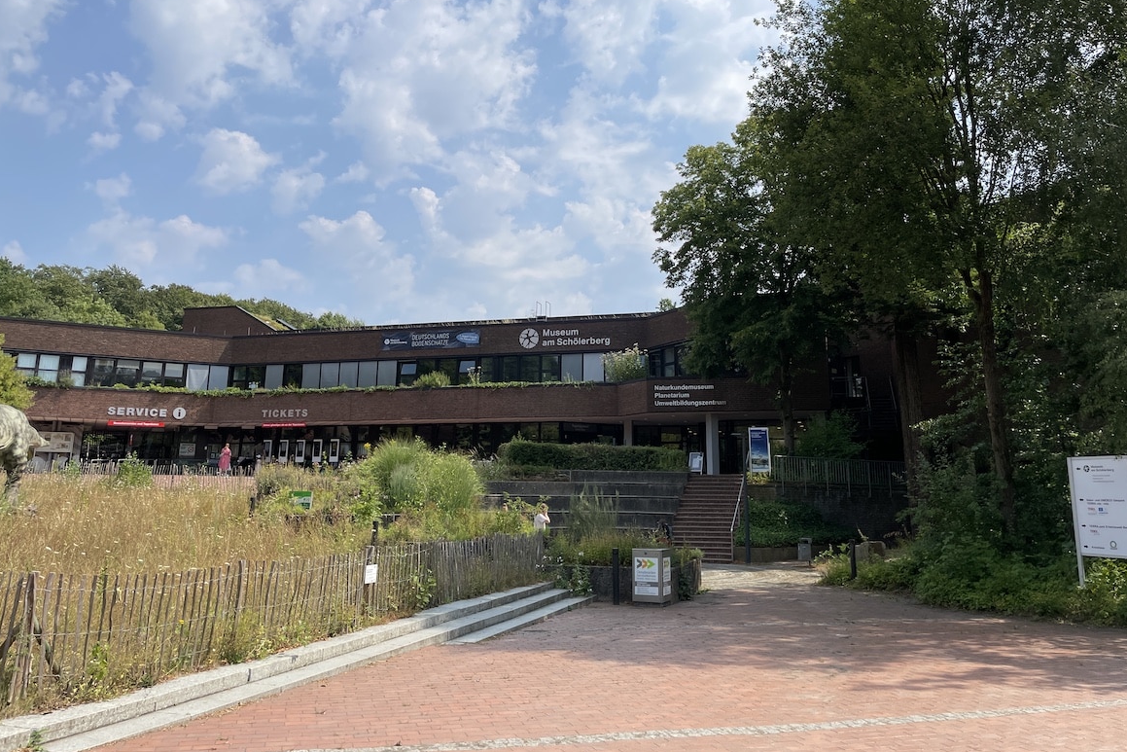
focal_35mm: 28
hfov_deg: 65.5
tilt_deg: +13.4
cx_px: 581
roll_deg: -0.3
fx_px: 877
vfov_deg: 46.3
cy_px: 316
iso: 32
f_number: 1.6
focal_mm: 4.2
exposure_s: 1/4651
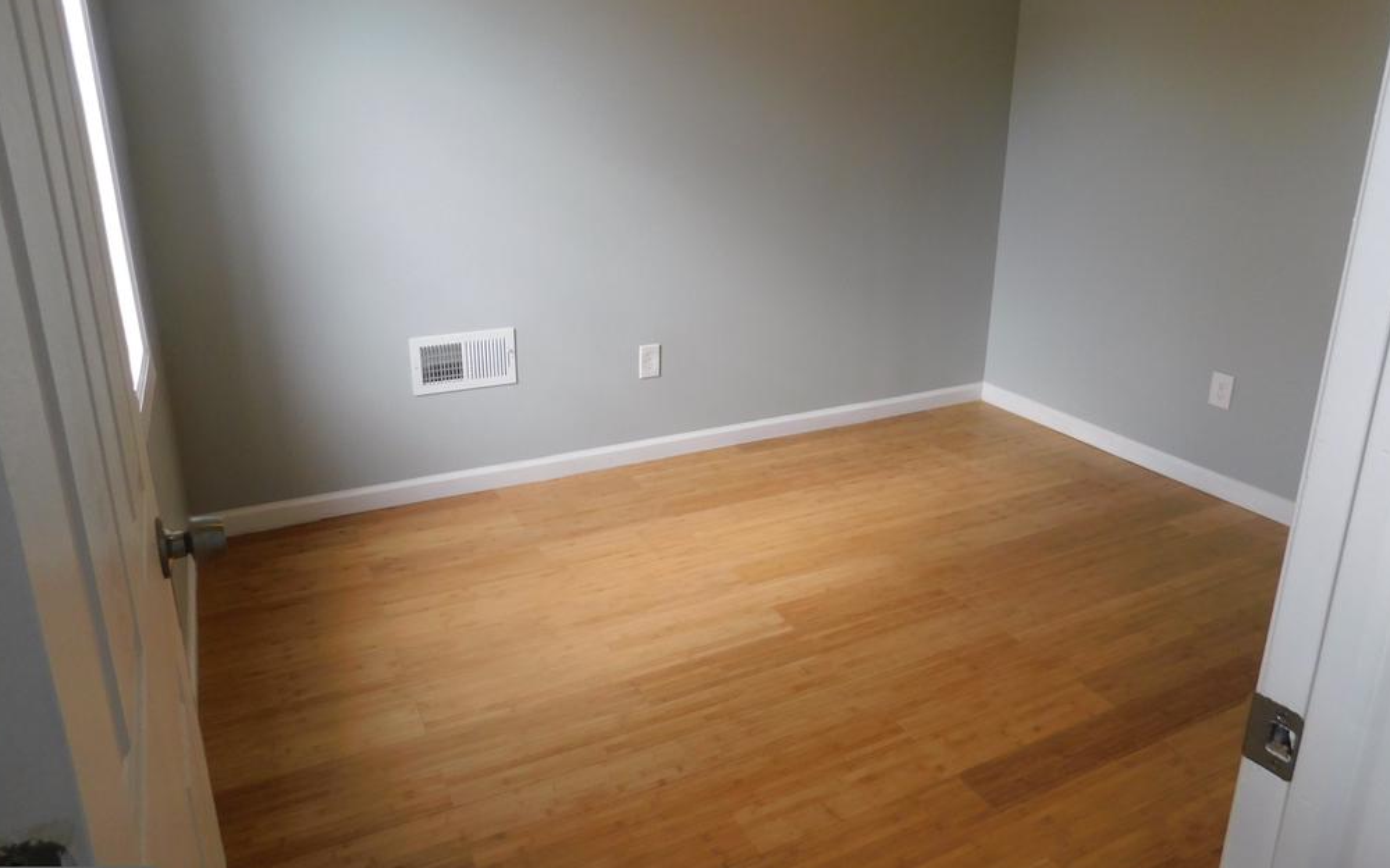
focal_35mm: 25
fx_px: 947
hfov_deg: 72.6
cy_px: 389
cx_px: 696
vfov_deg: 49.2
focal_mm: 4
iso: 125
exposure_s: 1/30
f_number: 3
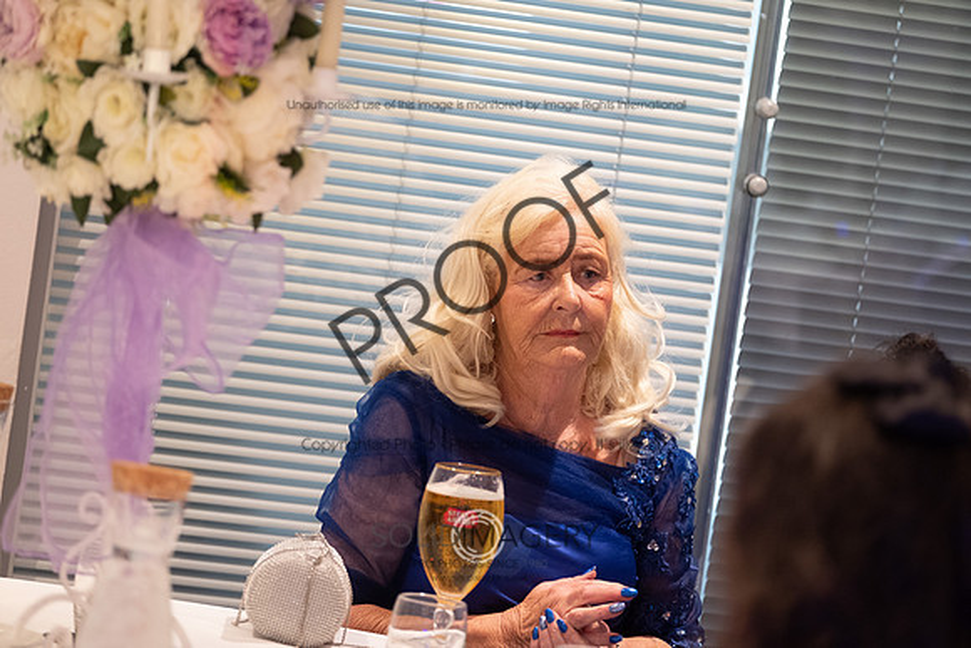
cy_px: 324
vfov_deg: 6.5
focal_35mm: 210
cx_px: 486
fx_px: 5665
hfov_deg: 9.8
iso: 1600
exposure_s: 1/30
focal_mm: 140
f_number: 3.2
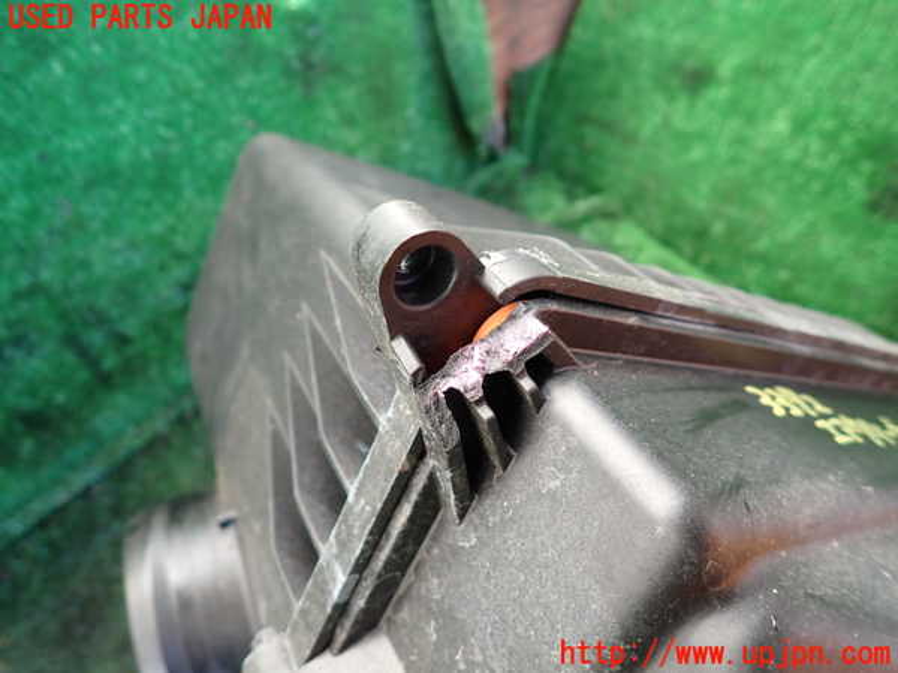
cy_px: 336
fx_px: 649
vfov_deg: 54.9
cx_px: 449
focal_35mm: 25
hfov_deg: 69.4
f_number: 2
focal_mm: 4.5
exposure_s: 1/50
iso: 200
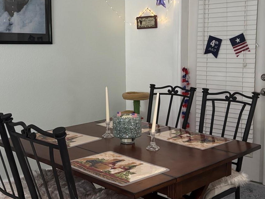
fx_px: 375
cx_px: 122
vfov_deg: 29.6
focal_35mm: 49
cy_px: 83
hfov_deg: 38.9
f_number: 1.6
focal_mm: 5.96
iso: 400
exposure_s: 1/40
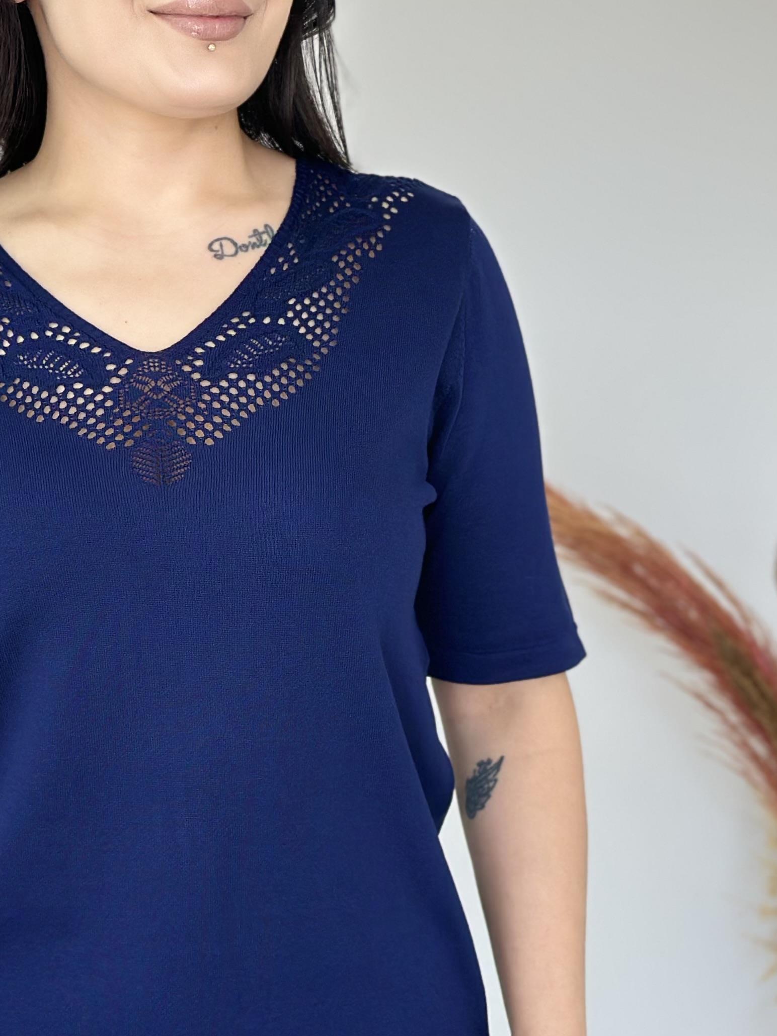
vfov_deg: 20.9
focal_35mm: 94
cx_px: 254
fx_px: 2814
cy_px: 491
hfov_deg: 15.7
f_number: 1.78
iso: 64
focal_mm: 6.86
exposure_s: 1/158
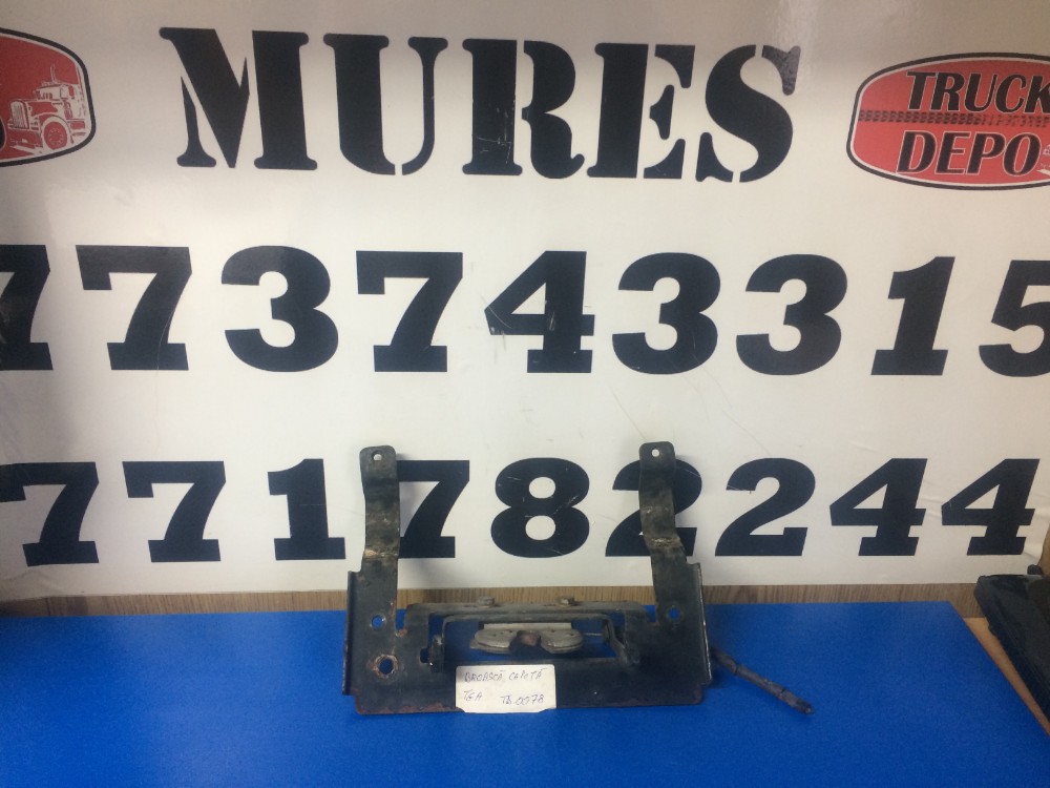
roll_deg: -2.7
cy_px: 394
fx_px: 880
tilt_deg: -24.8
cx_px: 525
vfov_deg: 48.2
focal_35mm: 29
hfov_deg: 61.7
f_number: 2.2
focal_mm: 4.15
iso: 125
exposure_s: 1/33
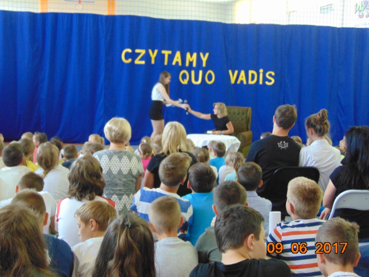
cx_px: 184
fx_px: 533
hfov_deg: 38.2
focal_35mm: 50
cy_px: 138
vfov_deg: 29.1
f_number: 3.5
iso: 400
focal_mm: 9
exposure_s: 1/13
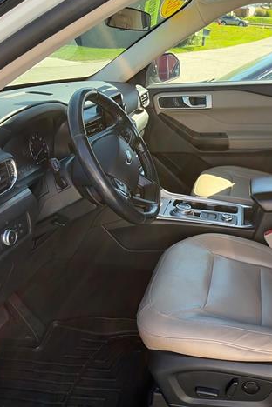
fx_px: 419
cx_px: 214
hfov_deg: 34.9
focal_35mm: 37
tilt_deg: -20.9
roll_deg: -4.1
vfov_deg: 51.9
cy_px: 199
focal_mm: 5.96
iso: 64
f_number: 1.6
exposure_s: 1/557
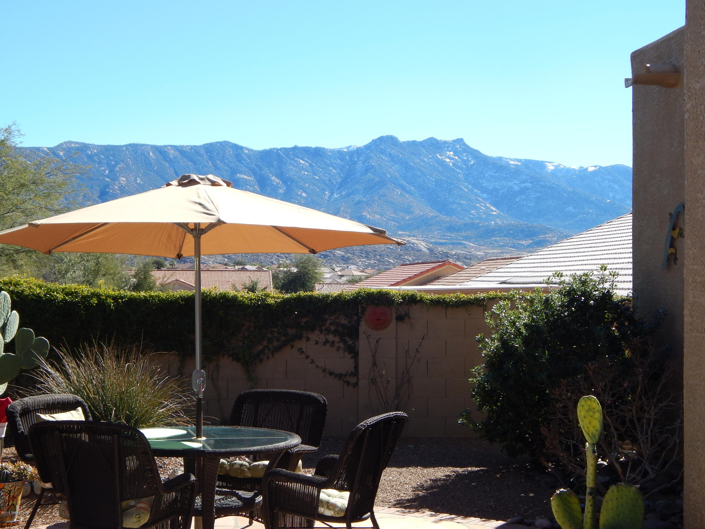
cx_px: 352
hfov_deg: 34.9
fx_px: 1120
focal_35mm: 55
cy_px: 264
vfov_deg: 26.6
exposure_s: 1/800
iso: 125
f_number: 3.8
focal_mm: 9.7
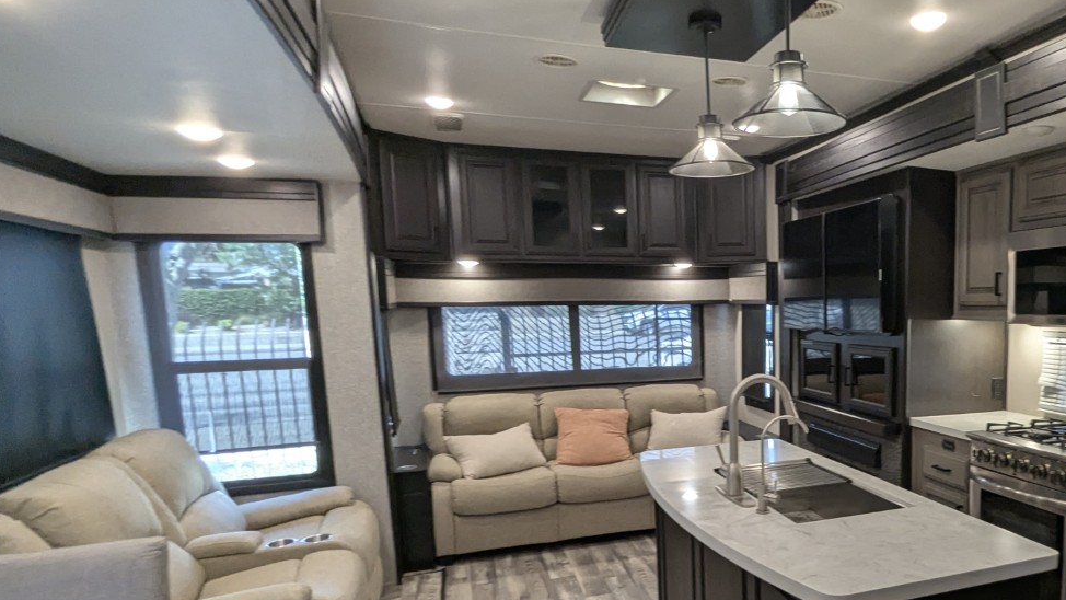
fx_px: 707
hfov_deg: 70.5
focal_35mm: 25
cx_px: 759
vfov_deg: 45.4
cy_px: 395
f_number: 2.2
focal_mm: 2.35
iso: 182
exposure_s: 1/53.9
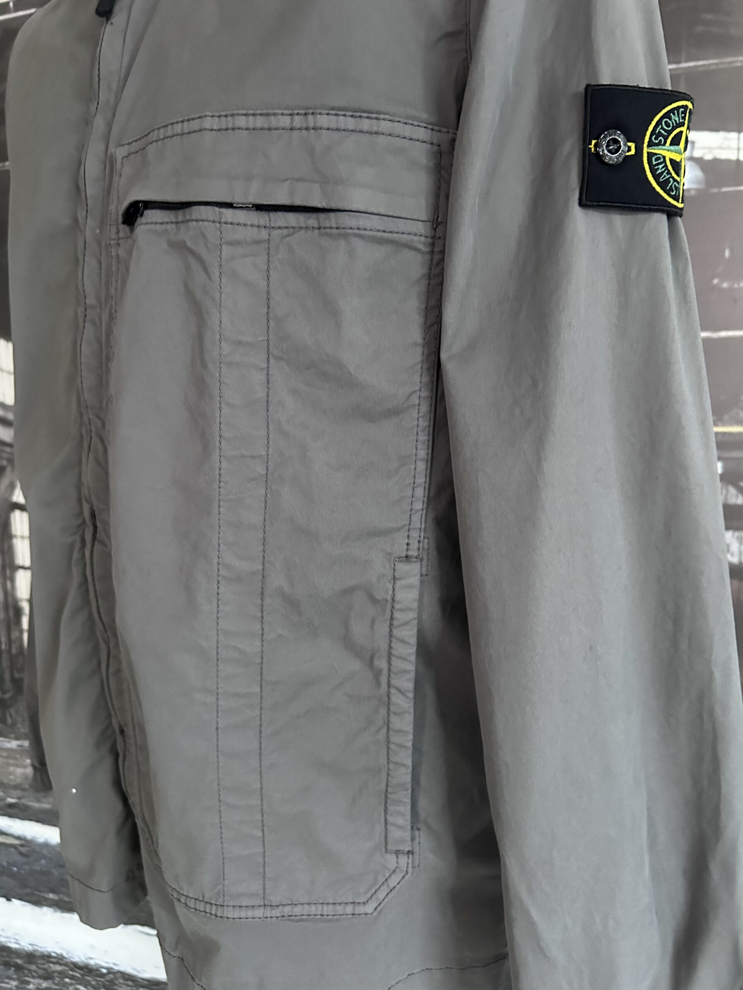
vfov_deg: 67.3
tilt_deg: -12.4
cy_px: 495
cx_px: 372
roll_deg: +1.3
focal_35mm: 26
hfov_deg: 53.1
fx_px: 744
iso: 640
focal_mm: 5.7
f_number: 1.5
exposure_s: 1/33
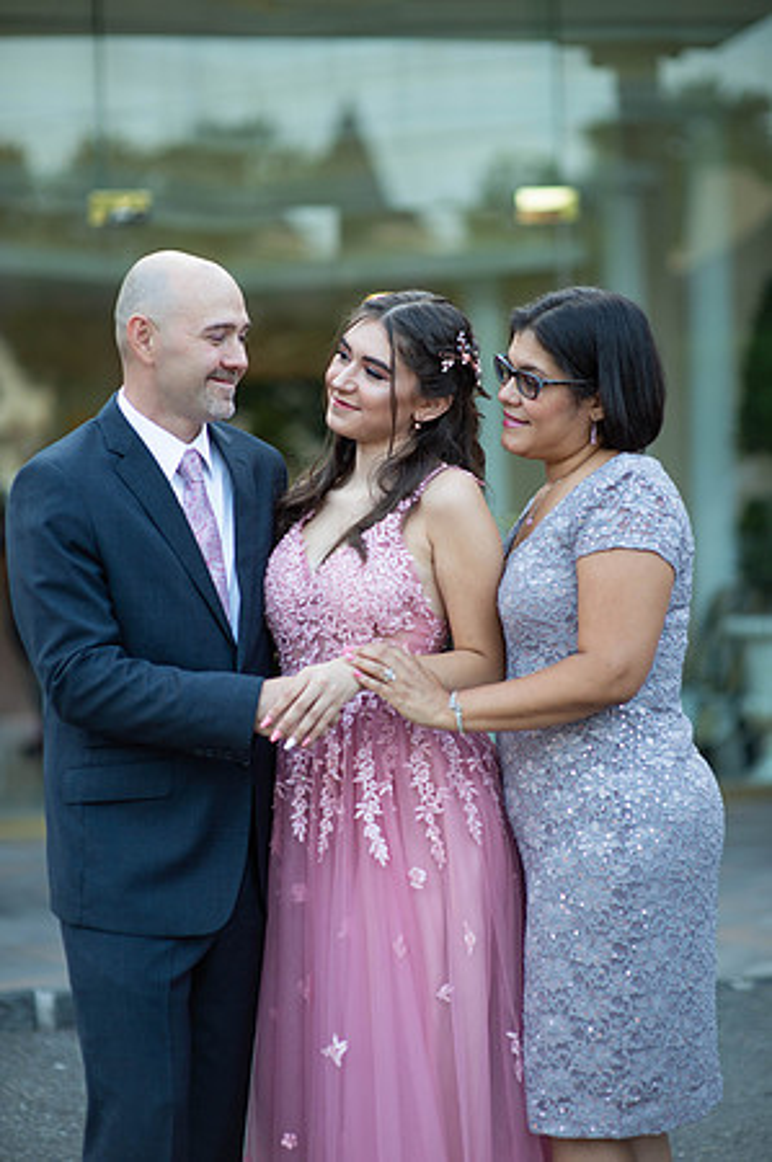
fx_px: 2740
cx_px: 386
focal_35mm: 85
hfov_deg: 16.0
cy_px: 581
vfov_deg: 23.9
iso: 250
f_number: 2
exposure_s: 1/500
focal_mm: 85
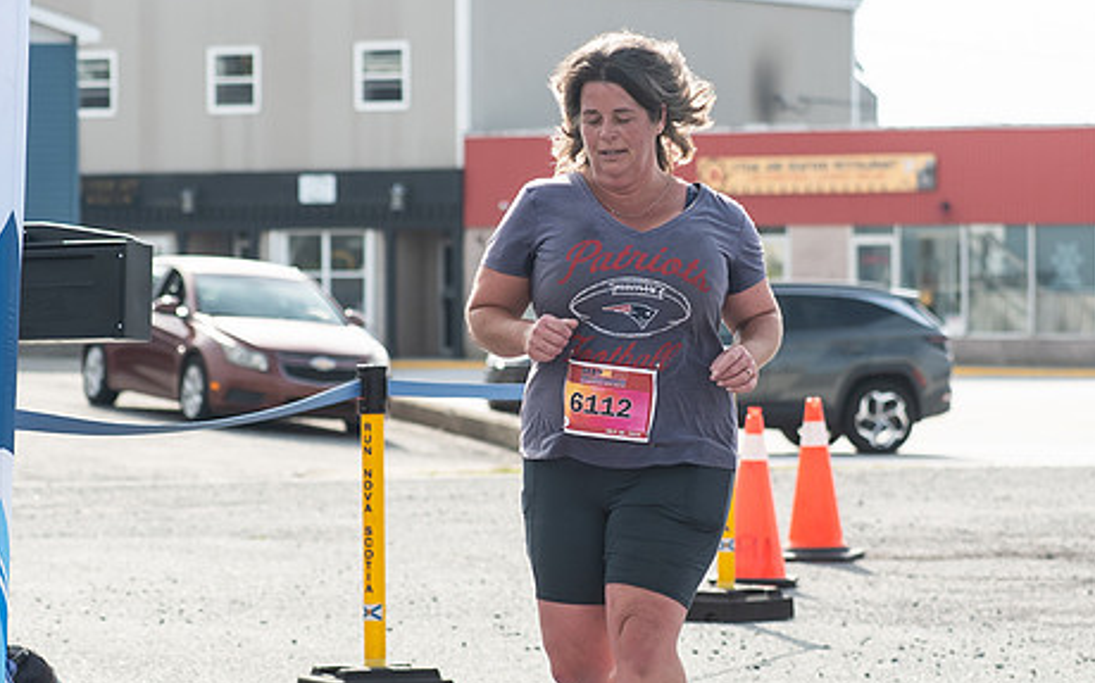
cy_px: 286
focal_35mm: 191
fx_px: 5697
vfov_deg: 6.9
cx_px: 588
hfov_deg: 11.0
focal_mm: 78
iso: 250
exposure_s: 1/2000
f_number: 4.5
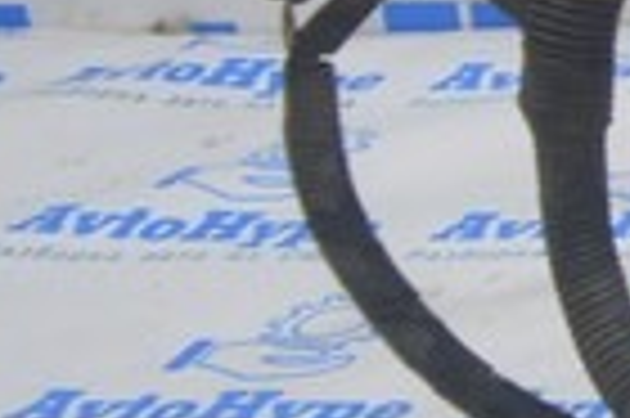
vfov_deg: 6.9
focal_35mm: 197
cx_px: 2264
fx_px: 3443
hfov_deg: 7.9
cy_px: -119
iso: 400
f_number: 5.6
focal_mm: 18
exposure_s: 1/20
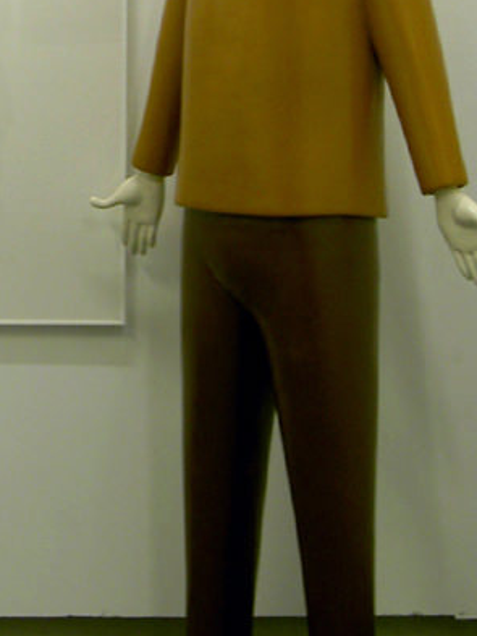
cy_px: 125
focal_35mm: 126
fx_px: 2314
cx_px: -38
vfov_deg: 15.5
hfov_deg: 11.6
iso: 100
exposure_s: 1/26
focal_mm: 11.3
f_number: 3.3
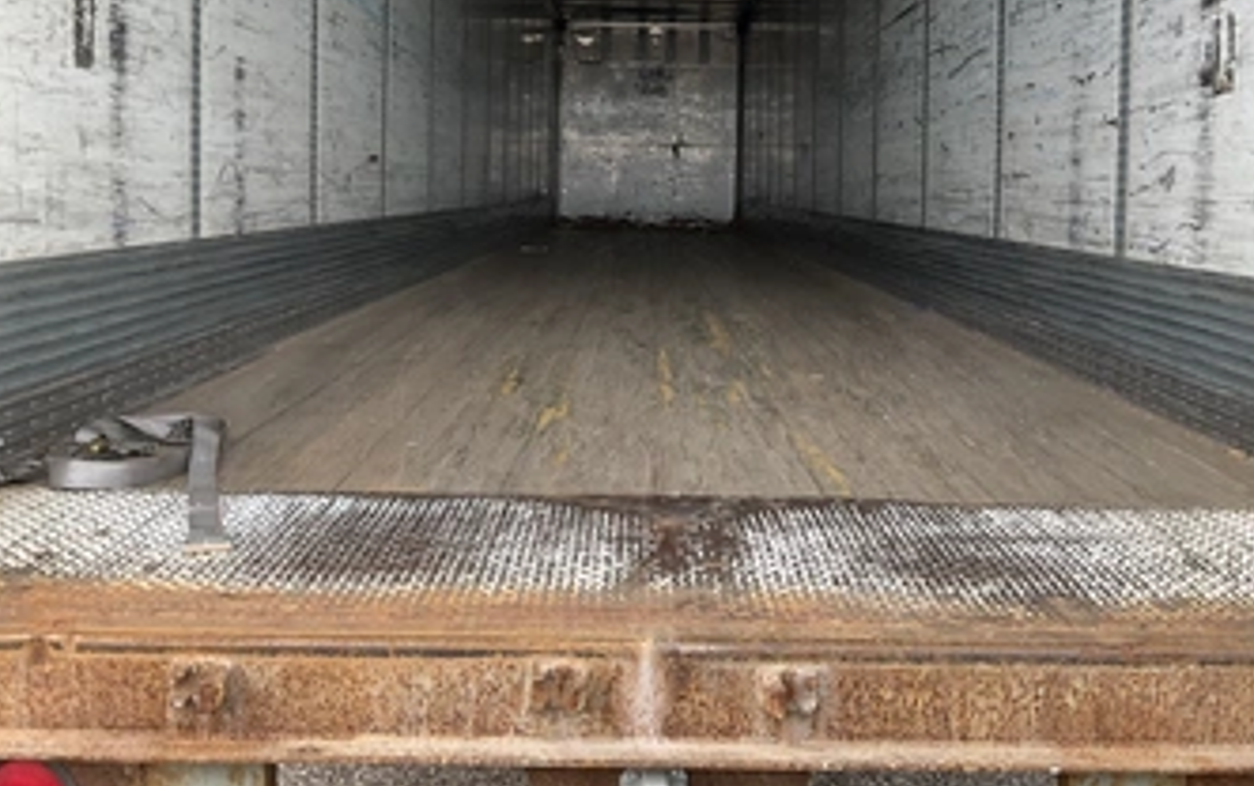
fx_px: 1265
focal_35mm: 37
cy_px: 234
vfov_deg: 34.0
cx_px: 669
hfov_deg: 52.7
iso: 20
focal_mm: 3
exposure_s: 1/153
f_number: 1.8
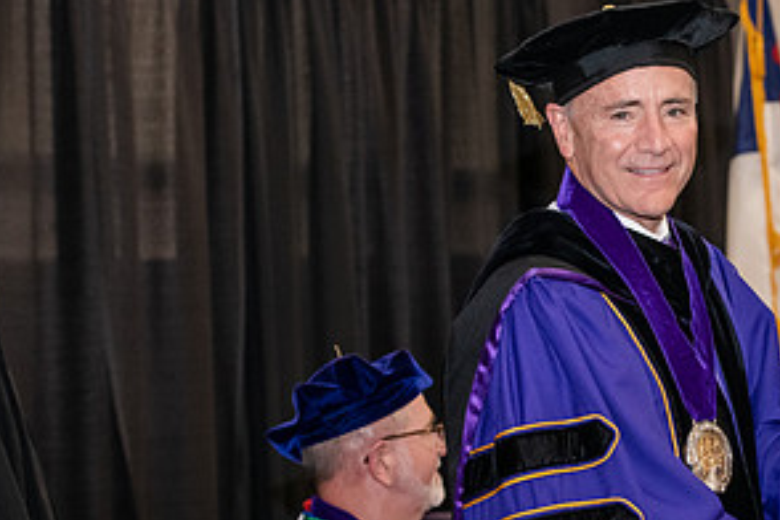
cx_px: 753
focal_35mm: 138
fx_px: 2990
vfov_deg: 9.9
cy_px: 312
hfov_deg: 14.7
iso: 2500
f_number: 5
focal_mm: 70
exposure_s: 1/200
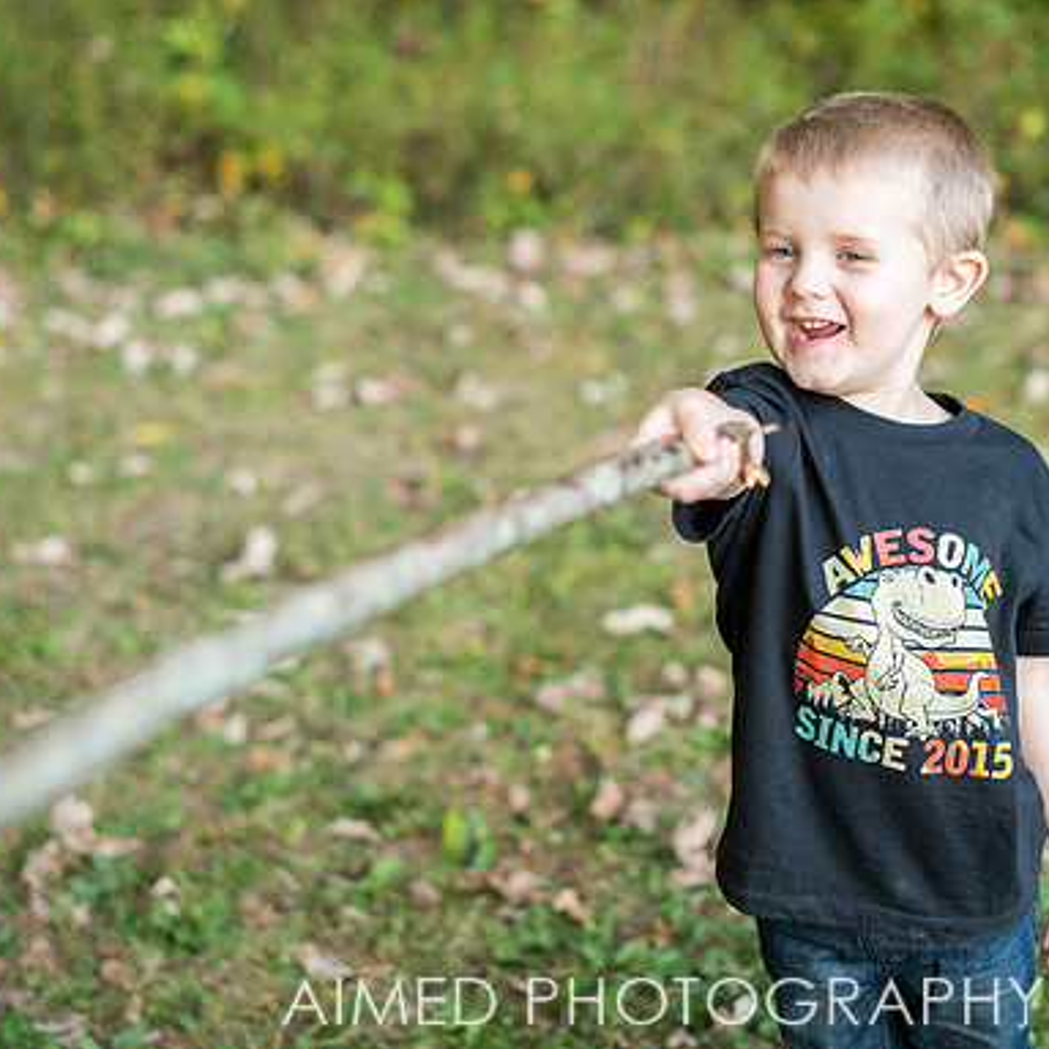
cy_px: 470
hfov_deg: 24.3
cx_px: 583
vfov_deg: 24.3
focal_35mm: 71
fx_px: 2434
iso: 160
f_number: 2.2
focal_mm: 50
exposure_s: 1/200
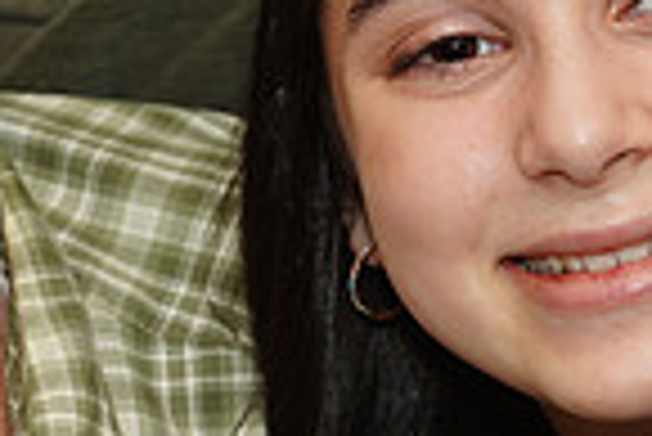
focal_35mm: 376
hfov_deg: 5.5
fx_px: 6816
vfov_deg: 3.7
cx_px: 292
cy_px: 146
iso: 800
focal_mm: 94
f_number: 5
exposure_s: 1/100
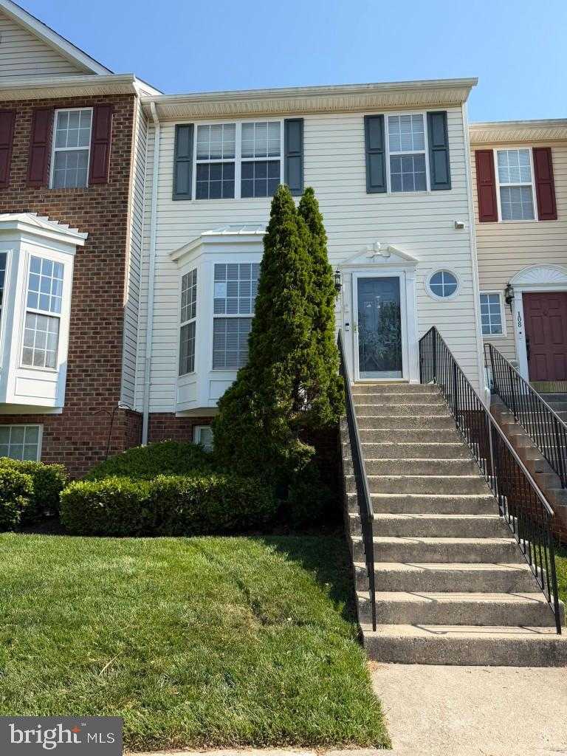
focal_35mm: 24
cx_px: 284
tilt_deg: +12.0
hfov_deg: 56.8
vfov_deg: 71.6
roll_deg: -0.6
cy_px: 378
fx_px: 524
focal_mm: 6.76
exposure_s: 1/2370
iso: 80
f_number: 1.78
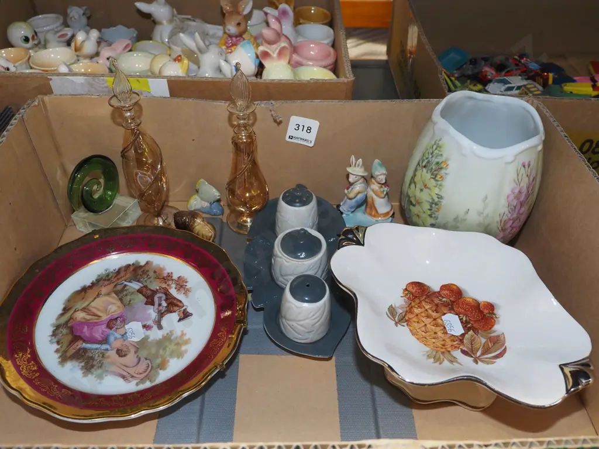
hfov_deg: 60.0
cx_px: 300
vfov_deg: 46.8
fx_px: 519
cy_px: 224
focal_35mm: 30
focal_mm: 15
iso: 1000
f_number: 5.6
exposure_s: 1/60
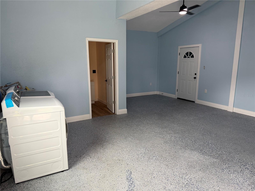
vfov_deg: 56.8
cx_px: 128
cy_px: 96
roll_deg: +0.4
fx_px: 177
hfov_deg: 71.6
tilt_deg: -11.6
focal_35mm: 24
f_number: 1.78
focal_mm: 6.76
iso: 160
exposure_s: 1/120
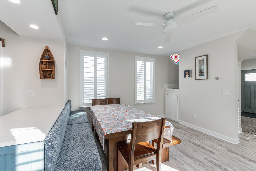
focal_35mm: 16
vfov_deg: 73.7
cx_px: 128
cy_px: 86
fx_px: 114
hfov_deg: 96.7
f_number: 16
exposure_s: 1/10
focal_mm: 16
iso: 1000
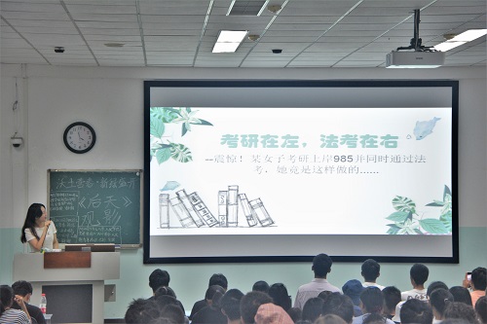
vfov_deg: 13.8
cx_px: 244
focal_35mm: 99
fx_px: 1339
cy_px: 162
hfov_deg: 20.6
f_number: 5.6
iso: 1600
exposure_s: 1/40
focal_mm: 66
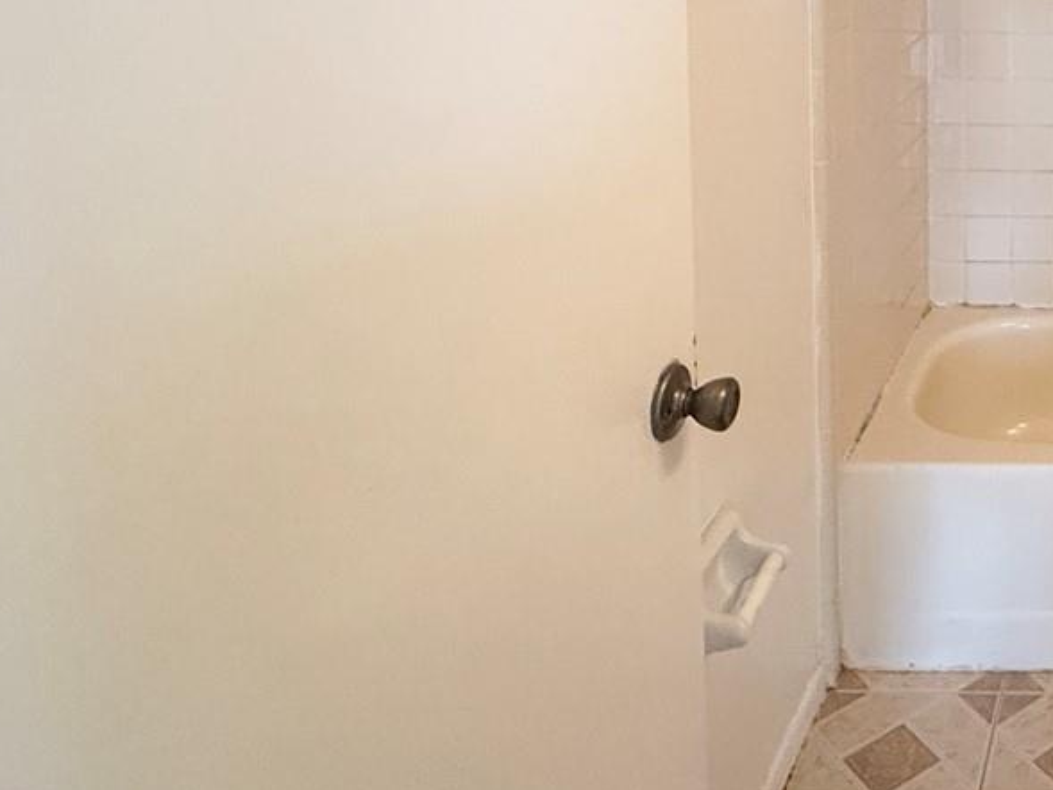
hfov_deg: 38.8
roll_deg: -0.5
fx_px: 1156
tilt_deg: -5.2
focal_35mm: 38
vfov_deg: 33.9
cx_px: 1201
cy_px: -30
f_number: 2.2
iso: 400
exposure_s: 1/60
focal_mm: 2.22
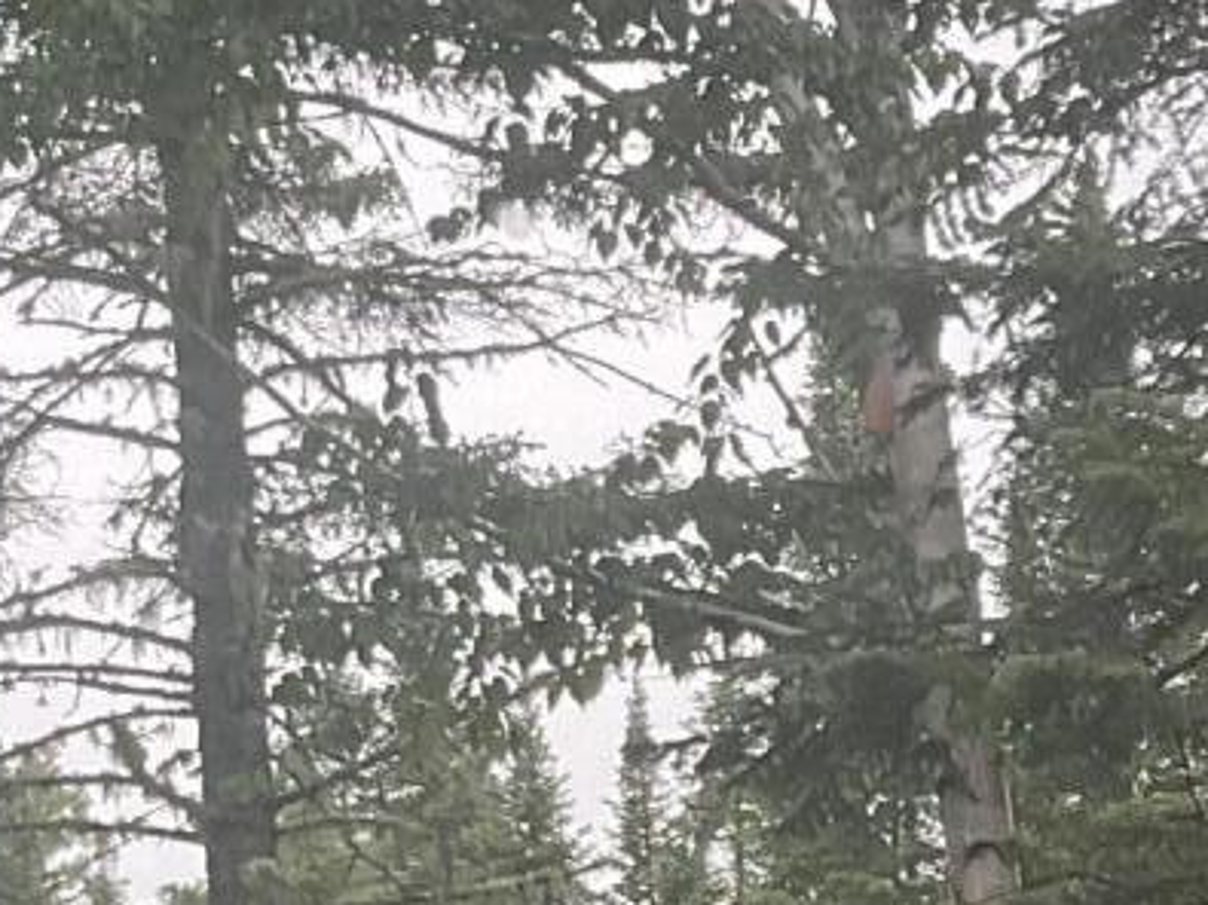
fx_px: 5128
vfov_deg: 9.9
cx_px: 376
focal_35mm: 147
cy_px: 1110
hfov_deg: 13.4
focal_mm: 3
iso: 50
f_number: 1.8
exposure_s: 1/120
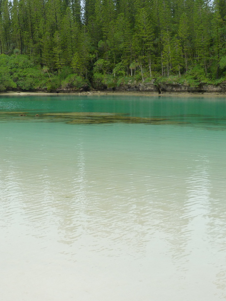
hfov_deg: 22.3
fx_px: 566
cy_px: 153
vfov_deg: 29.8
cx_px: 47
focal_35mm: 65
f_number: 3.8
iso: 125
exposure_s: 1/100
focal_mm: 7.9
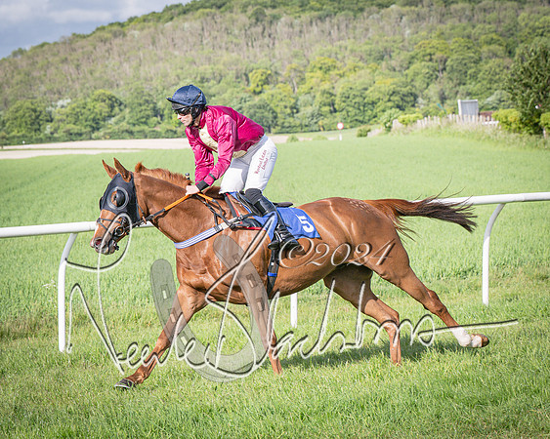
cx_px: 172
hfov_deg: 13.2
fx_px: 2380
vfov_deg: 10.6
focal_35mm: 146
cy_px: 219
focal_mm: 70
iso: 200
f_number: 4.5
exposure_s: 1/1600
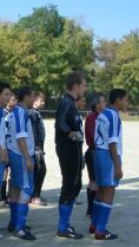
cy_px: 143
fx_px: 477
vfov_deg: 28.9
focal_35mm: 73
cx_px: -26
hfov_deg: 16.0
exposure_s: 1/800
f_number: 2.6
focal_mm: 5.8
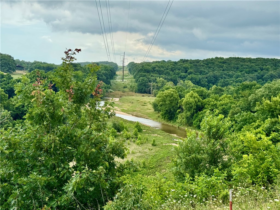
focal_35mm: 48
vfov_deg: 30.3
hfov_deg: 39.7
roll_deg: -3.3
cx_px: 140
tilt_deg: -5.3
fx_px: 388
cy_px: 105
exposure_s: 1/1724
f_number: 1.78
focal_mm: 6.76
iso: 64
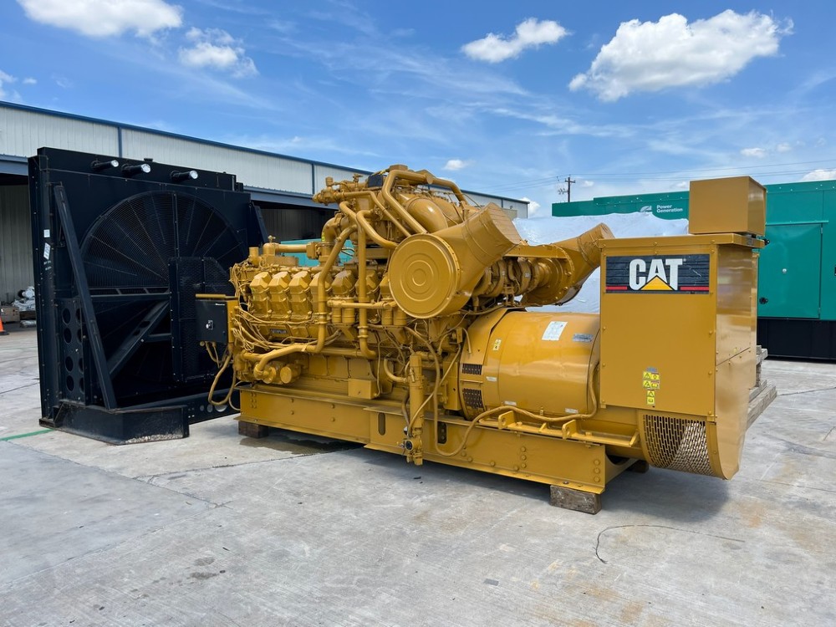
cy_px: 314
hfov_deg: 67.3
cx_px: 418
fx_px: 628
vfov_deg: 53.1
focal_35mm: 26
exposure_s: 1/2571
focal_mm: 5.1
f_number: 1.6
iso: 50
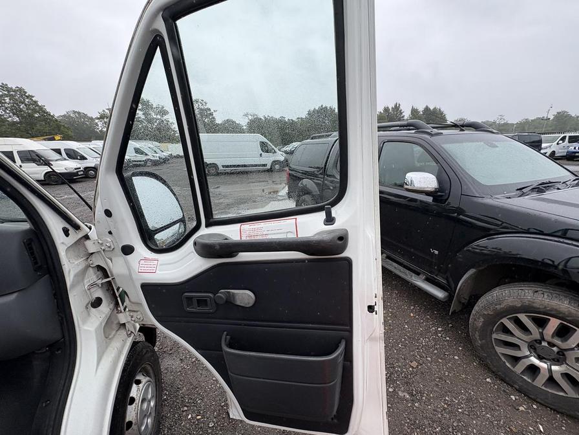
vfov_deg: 85.7
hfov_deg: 102.1
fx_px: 234
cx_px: 290
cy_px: 218
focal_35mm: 14
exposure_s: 1/518
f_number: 2.2
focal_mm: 2.22
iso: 40
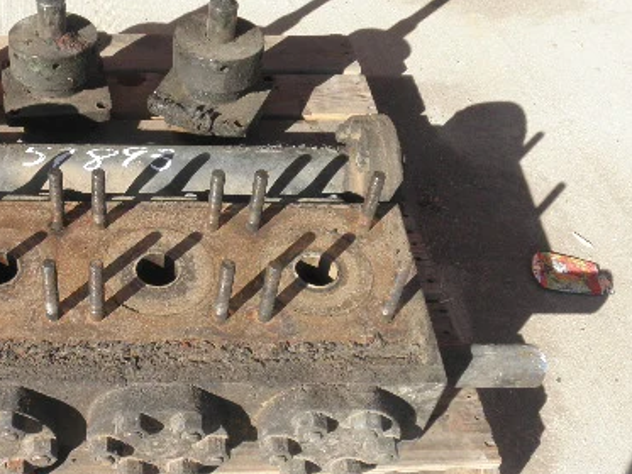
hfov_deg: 38.1
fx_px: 877
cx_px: 124
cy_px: 242
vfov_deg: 30.3
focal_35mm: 48
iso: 64
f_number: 8.5
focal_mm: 5
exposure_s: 1/60
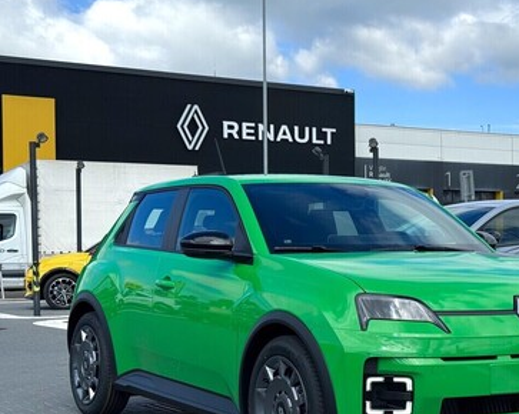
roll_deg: +1.8
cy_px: 241
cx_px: 380
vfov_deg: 21.5
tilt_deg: +1.3
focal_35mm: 71
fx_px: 1090
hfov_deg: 26.5
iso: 64
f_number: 1.78
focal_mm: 6.76
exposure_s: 1/4608
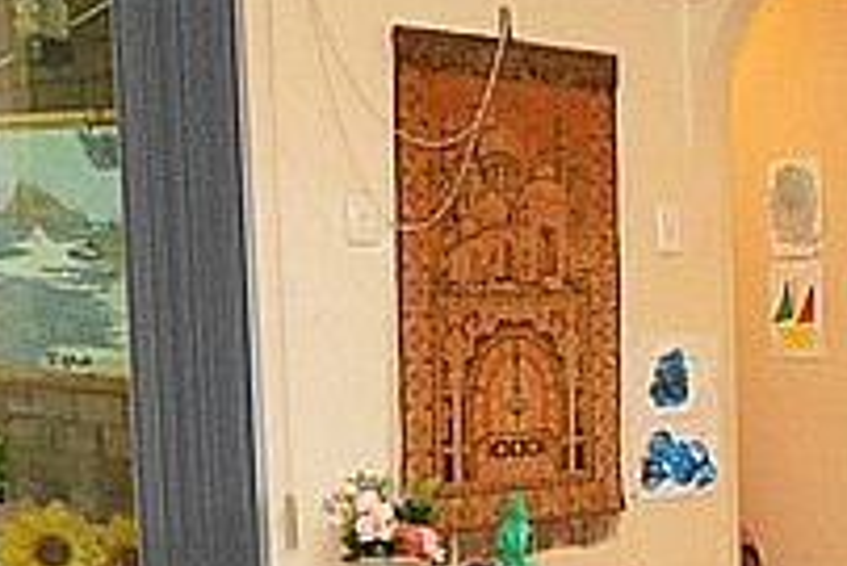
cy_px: 442
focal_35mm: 76
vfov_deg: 17.8
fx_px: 1789
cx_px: 985
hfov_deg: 24.4
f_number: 4
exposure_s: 1/60
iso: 220
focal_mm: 10
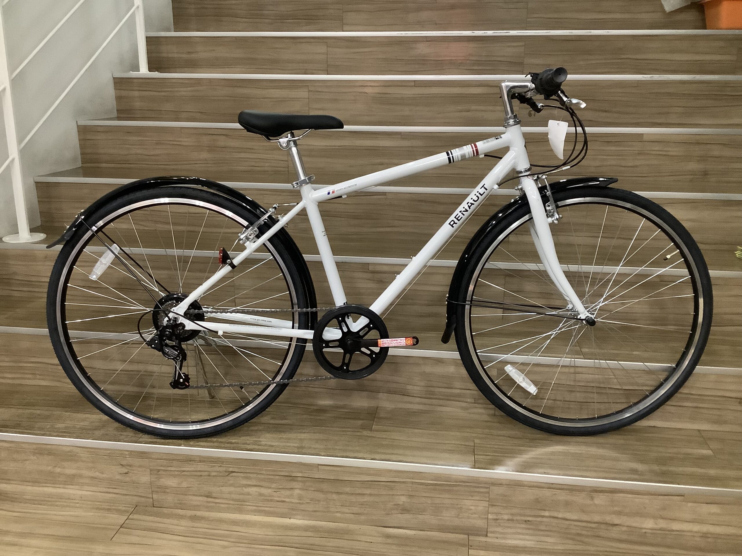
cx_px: 371
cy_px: 278
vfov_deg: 45.4
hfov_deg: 58.4
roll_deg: +0.7
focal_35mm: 31
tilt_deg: -17.3
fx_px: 664
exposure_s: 1/40
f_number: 2.4
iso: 400
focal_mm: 3.3
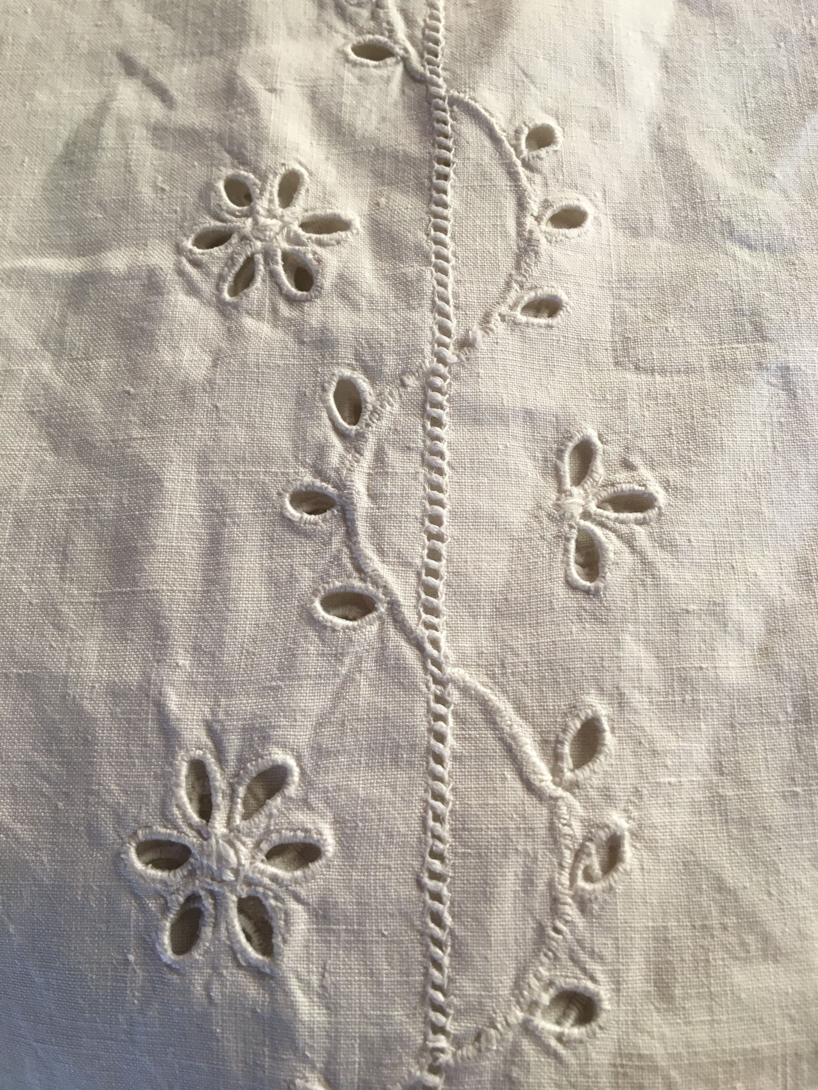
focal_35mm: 29
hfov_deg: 48.2
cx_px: 409
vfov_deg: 61.7
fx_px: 914
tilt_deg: -70.0
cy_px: 545
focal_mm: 4.15
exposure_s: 1/33
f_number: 2.2
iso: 40
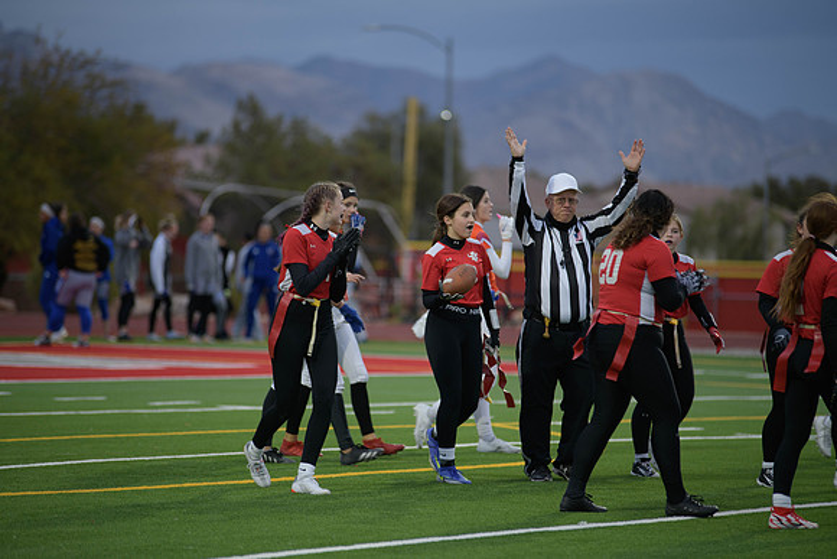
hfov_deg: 10.3
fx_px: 4651
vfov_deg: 6.9
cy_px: 280
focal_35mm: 200
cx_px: 418
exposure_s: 1/200
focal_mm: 200
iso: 250
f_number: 2.8
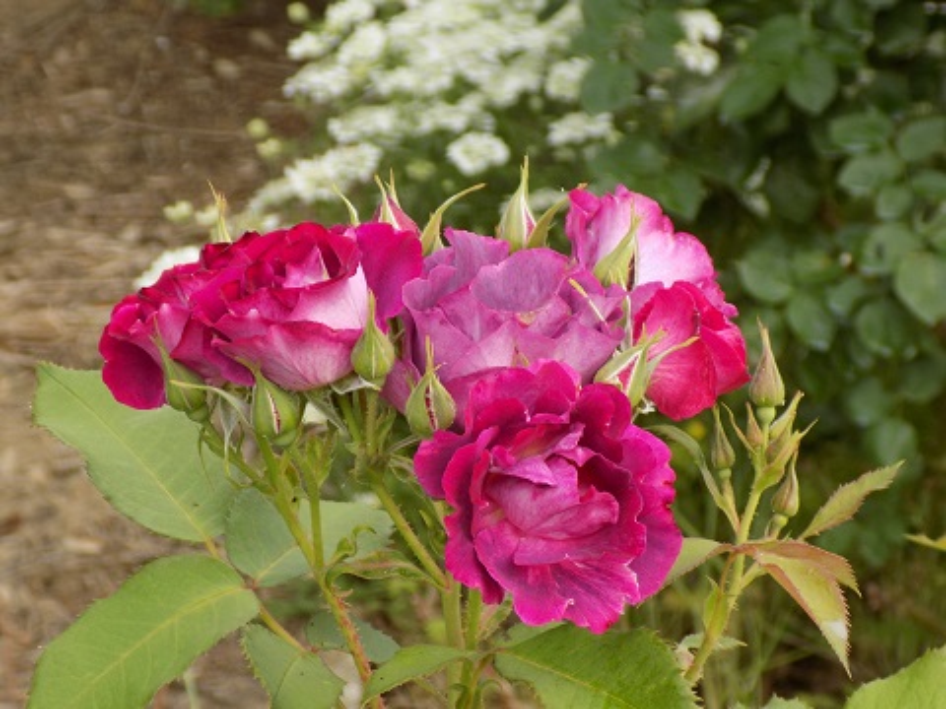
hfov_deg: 16.7
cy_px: 354
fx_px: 3225
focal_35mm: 118
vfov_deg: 12.6
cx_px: 473
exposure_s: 1/60
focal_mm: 20.9
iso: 80
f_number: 4.8
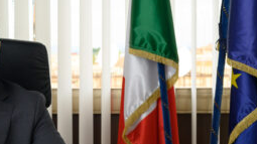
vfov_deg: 10.1
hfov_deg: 17.2
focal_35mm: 120
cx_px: -32
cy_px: 70
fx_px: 817
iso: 500
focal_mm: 42
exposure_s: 1/200
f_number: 6.3
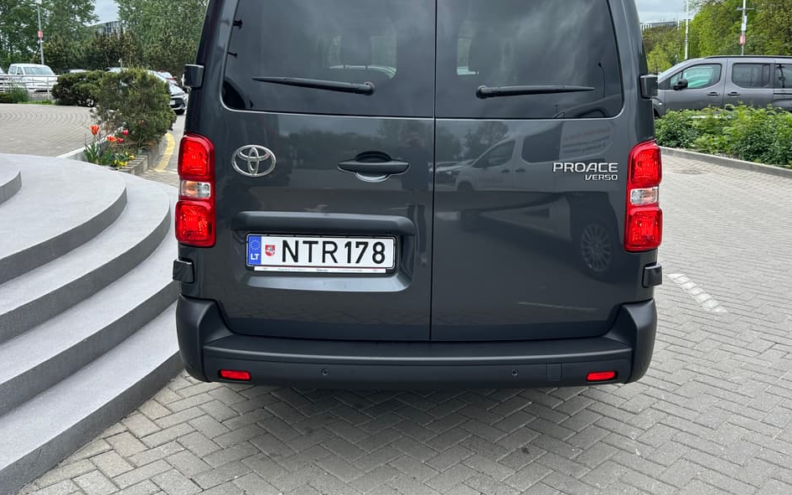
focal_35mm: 35
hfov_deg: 55.2
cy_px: 176
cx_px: 432
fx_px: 756
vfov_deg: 36.0
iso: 50
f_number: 1.5
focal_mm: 5.7
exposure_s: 1/513
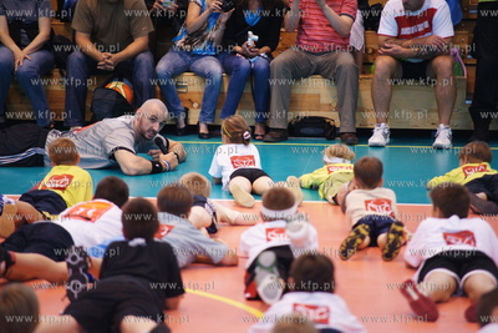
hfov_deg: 10.3
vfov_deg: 6.9
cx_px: 249
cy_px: 166
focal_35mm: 200
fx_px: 2768
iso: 1600
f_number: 2.8
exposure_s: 1/200
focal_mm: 200
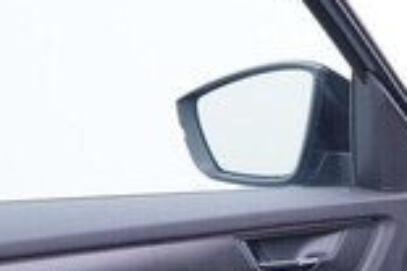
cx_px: 449
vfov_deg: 10.5
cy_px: 338
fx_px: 1446
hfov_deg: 15.6
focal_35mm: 128
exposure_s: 1/40
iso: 125
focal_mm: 24
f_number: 2.8
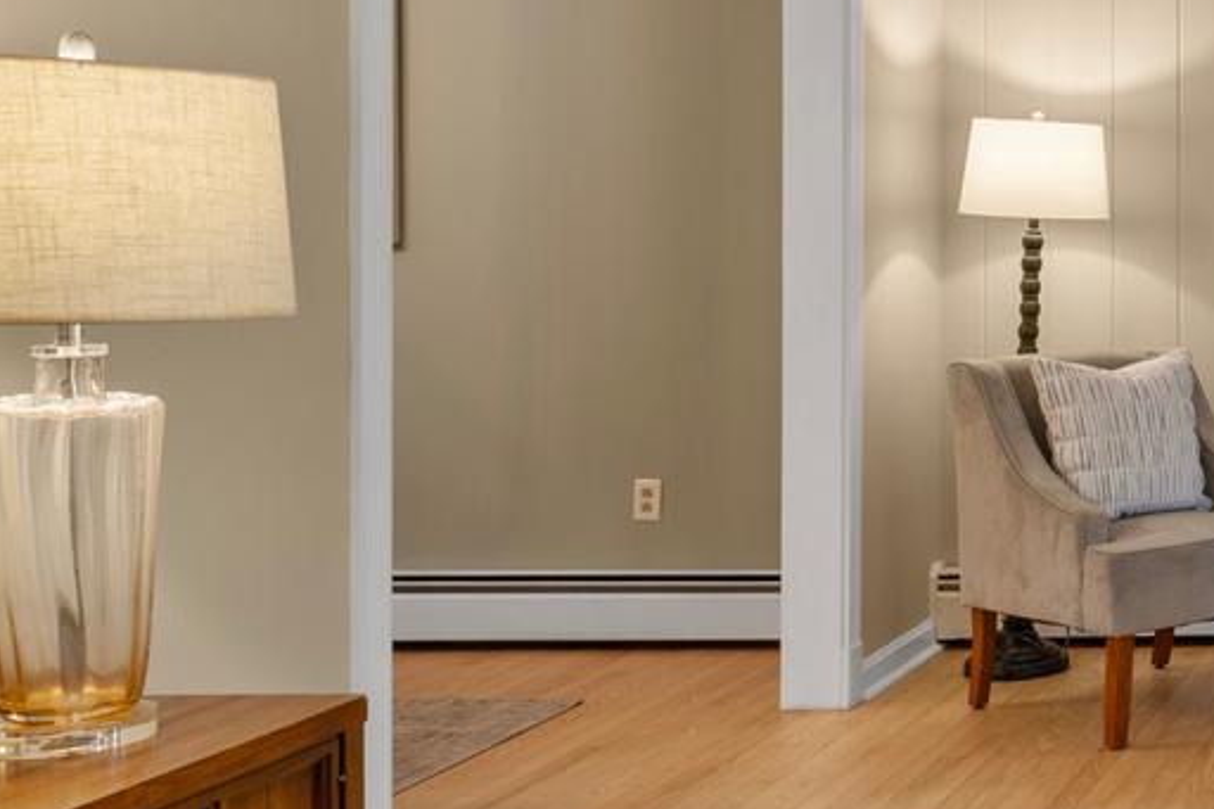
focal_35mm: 56
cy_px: 253
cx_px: 1629
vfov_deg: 24.0
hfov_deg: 28.4
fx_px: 1888
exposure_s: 1
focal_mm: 14
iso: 320
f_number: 11
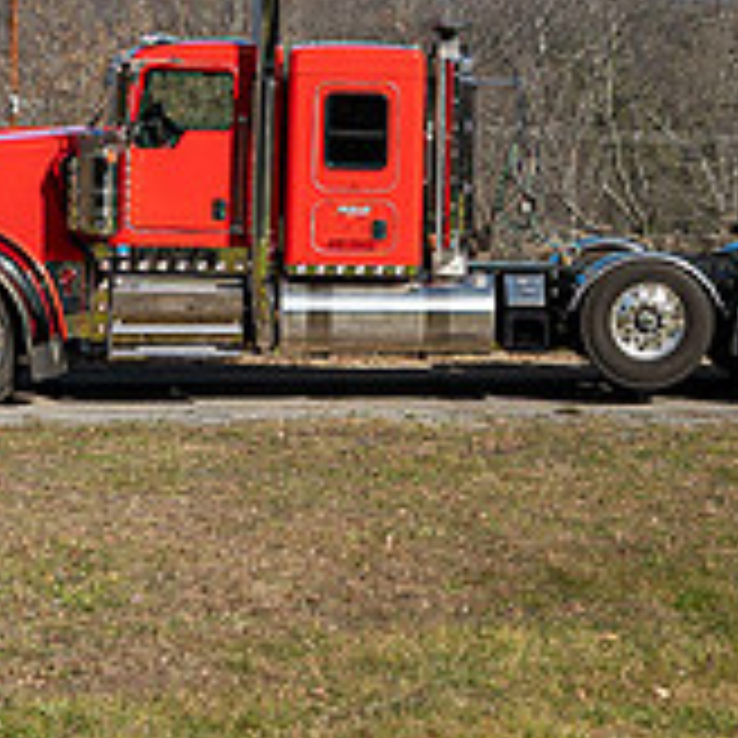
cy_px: -106
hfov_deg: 16.5
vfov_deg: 16.0
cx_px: 554
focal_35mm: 105
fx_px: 2533
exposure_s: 1/100
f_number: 3.2
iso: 100
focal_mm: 35
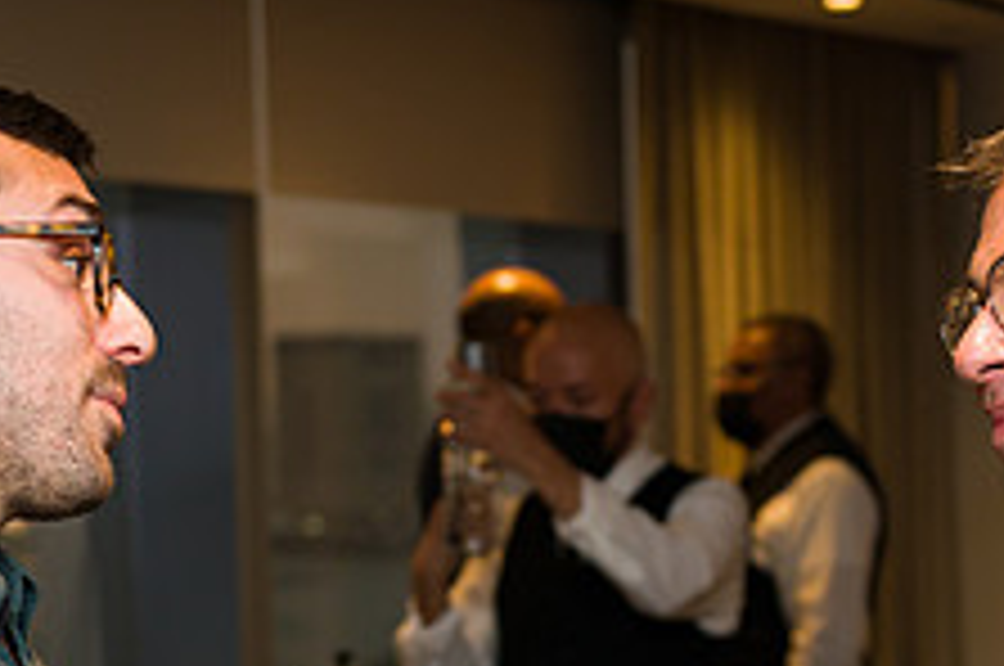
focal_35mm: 125
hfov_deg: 16.4
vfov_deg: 10.7
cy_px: 814
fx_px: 3481
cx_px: 585
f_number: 4
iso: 640
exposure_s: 1/200
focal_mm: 48
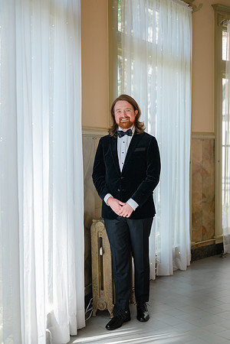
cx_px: 115
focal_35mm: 50
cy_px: 172
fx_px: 479
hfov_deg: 27.0
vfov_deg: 39.6
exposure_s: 1/400
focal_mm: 50
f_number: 1.8
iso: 64
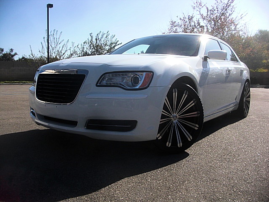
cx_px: 134
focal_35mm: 36
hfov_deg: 51.4
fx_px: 280
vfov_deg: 39.7
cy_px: 101
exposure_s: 1/125
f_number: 7.9
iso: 50
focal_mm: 6.3
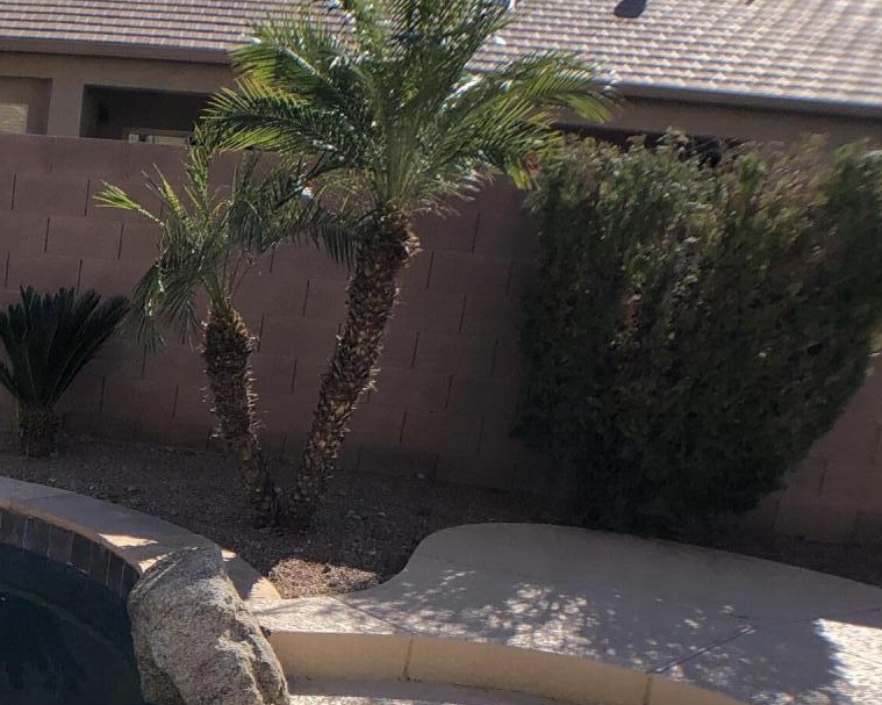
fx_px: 1879
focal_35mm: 72
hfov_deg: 24.2
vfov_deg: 20.9
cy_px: 616
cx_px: -148
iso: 20
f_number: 1.8
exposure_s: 1/1600
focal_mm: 4
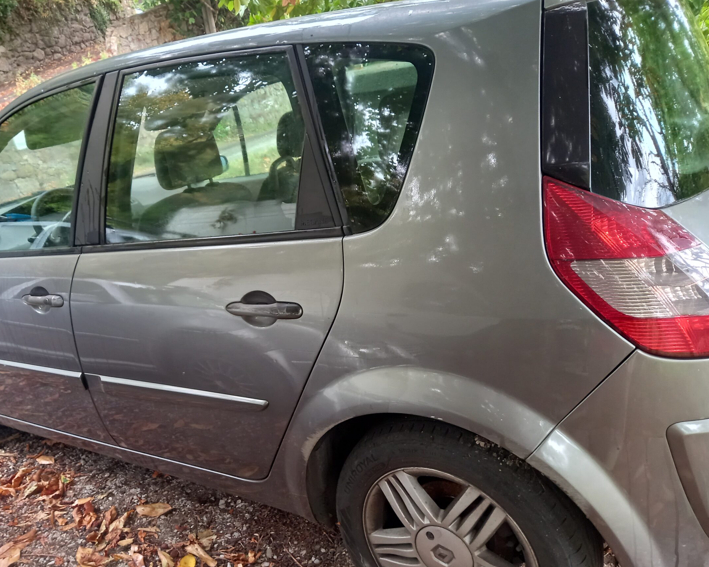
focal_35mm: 29
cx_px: 303
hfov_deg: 60.2
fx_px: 608
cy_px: 281
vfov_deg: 50.0
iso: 125
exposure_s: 1/60
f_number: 2
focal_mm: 4.6
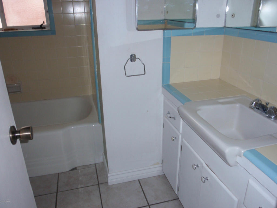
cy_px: 104
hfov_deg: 63.4
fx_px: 224
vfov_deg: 49.7
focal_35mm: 28
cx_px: 138
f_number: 3.2
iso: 100
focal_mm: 5
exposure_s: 1/30
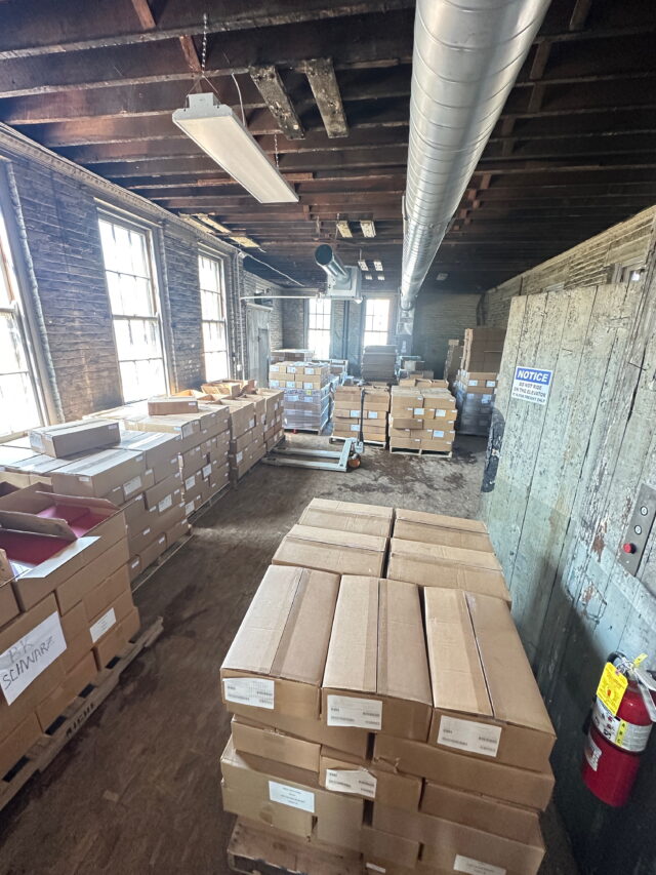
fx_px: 354
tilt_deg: -17.9
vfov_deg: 102.1
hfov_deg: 85.7
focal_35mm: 14
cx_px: 328
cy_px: 438
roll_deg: -3.3
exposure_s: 1/60
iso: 400
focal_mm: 2.22
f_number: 2.2
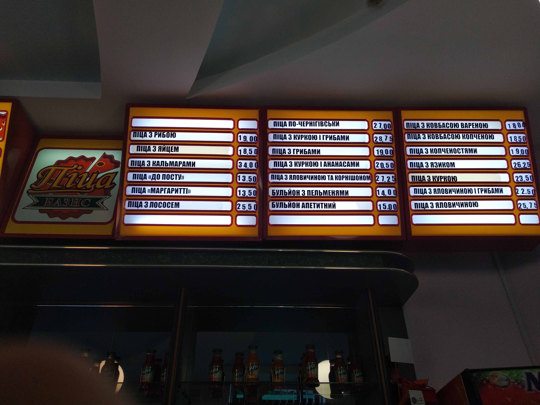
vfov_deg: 53.1
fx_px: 406
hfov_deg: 67.3
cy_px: 202
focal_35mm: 26
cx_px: 270
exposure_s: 1/50
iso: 200
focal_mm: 3.81
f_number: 2.2
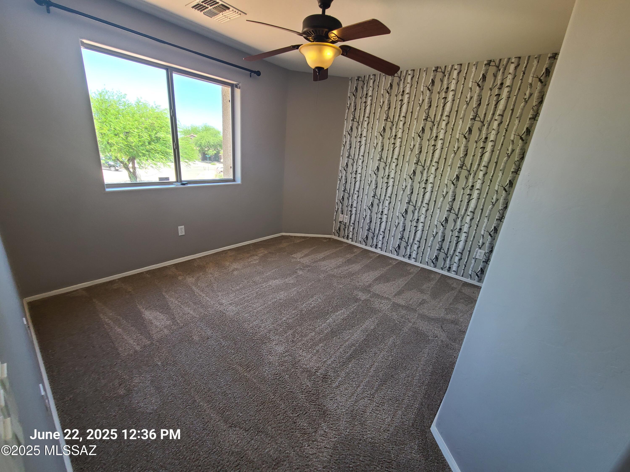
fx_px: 237
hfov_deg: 106.2
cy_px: 236
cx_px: 315
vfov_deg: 89.9
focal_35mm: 13
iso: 100
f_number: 2.2
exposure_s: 1/60
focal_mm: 2.2
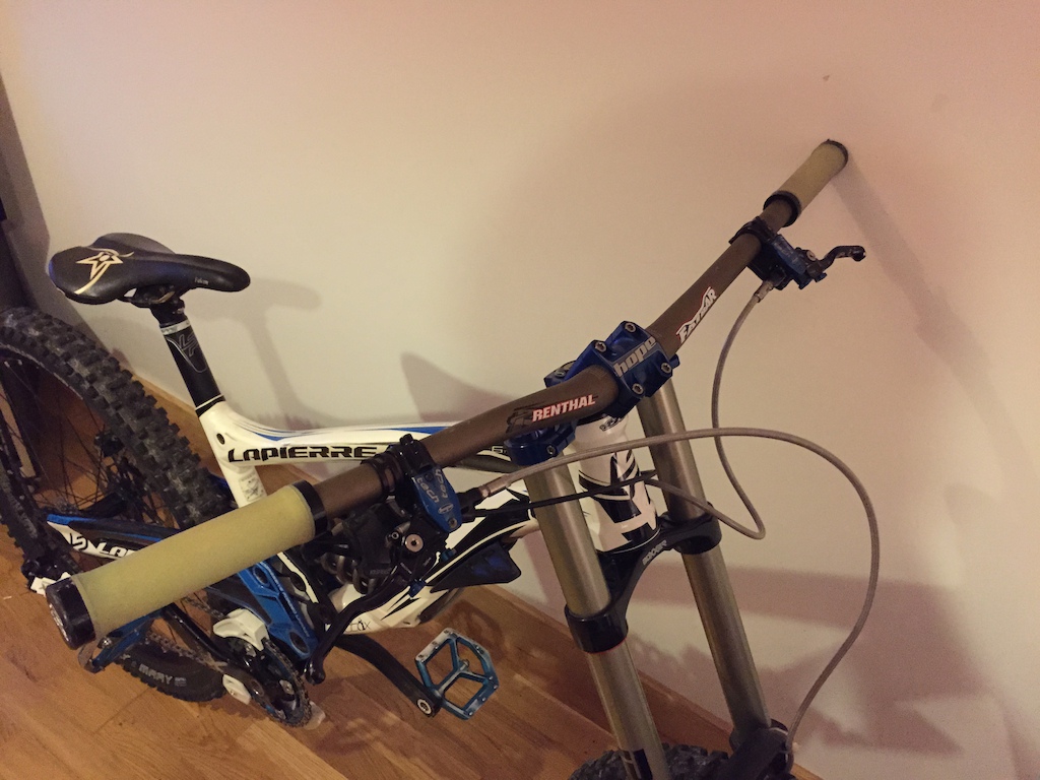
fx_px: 871
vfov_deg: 48.2
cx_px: 520
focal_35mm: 29
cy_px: 390
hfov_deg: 61.7
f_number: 2.2
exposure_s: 1/15
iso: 400
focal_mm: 4.15
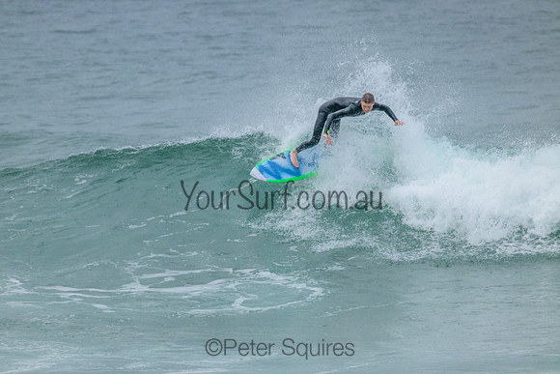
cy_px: 187
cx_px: 280
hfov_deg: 2.6
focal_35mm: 800
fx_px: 12447
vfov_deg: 1.7
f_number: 11
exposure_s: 1/1600
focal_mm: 800
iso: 4000
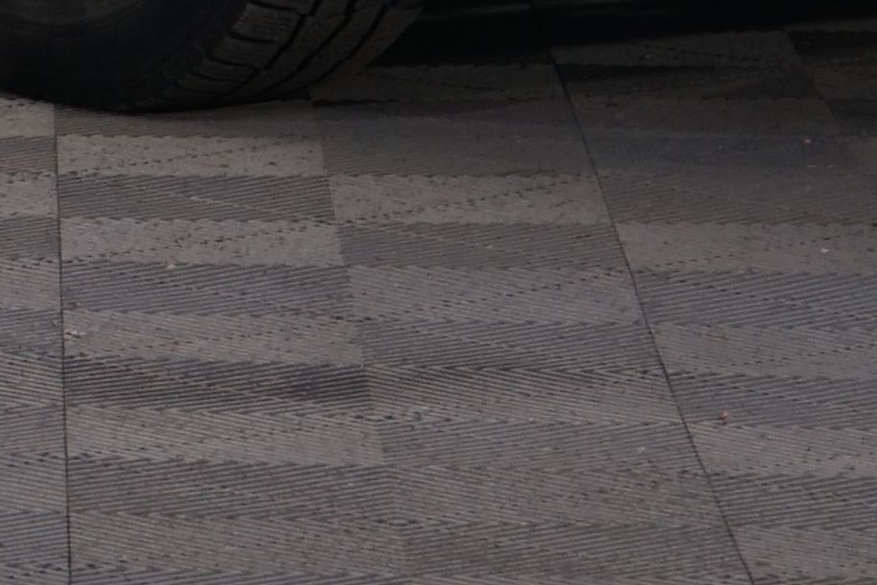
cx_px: 10
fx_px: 9963
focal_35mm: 409
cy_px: -1172
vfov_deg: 3.3
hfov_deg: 5.0
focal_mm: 63
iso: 320
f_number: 6.3
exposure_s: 1/25
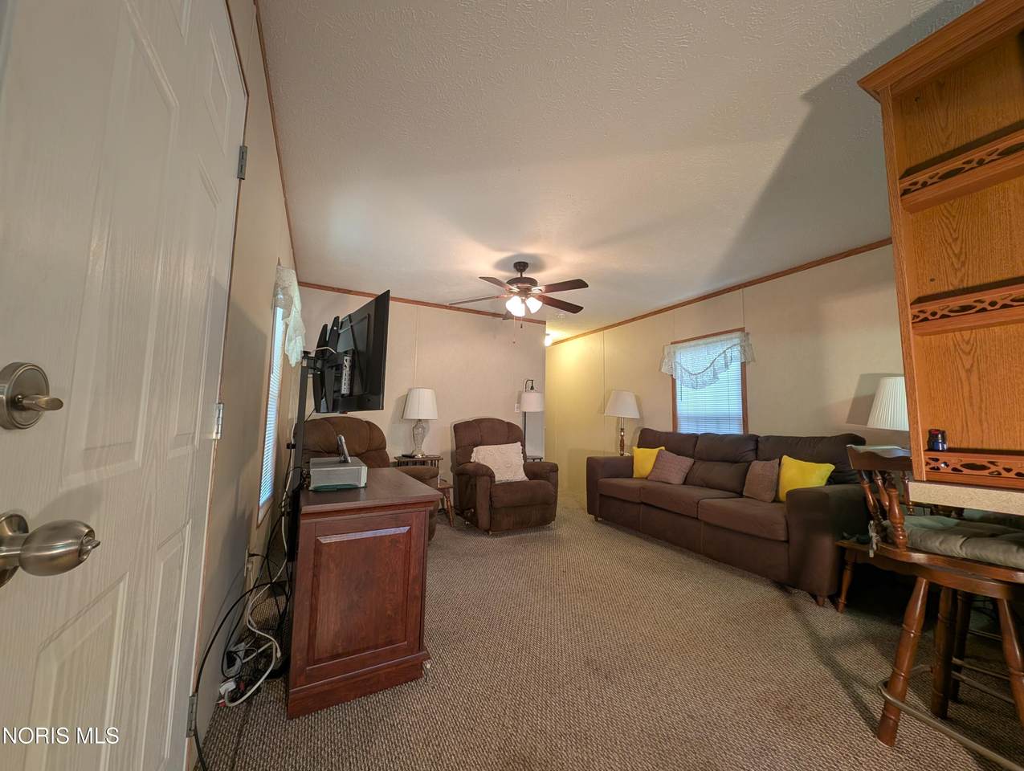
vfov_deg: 94.6
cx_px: 512
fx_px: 355
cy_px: 386
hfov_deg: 110.5
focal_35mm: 12
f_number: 1.95
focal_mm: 2.23
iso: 59
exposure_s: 1/24
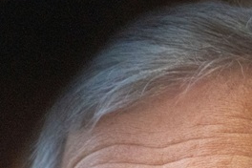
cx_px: 305
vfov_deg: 1.4
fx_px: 6796
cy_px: 406
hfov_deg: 2.1
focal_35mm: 971
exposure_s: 1/640
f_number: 2.8
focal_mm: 200
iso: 3200
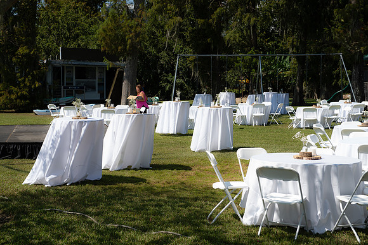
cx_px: 184
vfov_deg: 21.9
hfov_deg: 32.4
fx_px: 633
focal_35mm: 62
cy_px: 122
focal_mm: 62
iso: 50
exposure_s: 1/200
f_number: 8
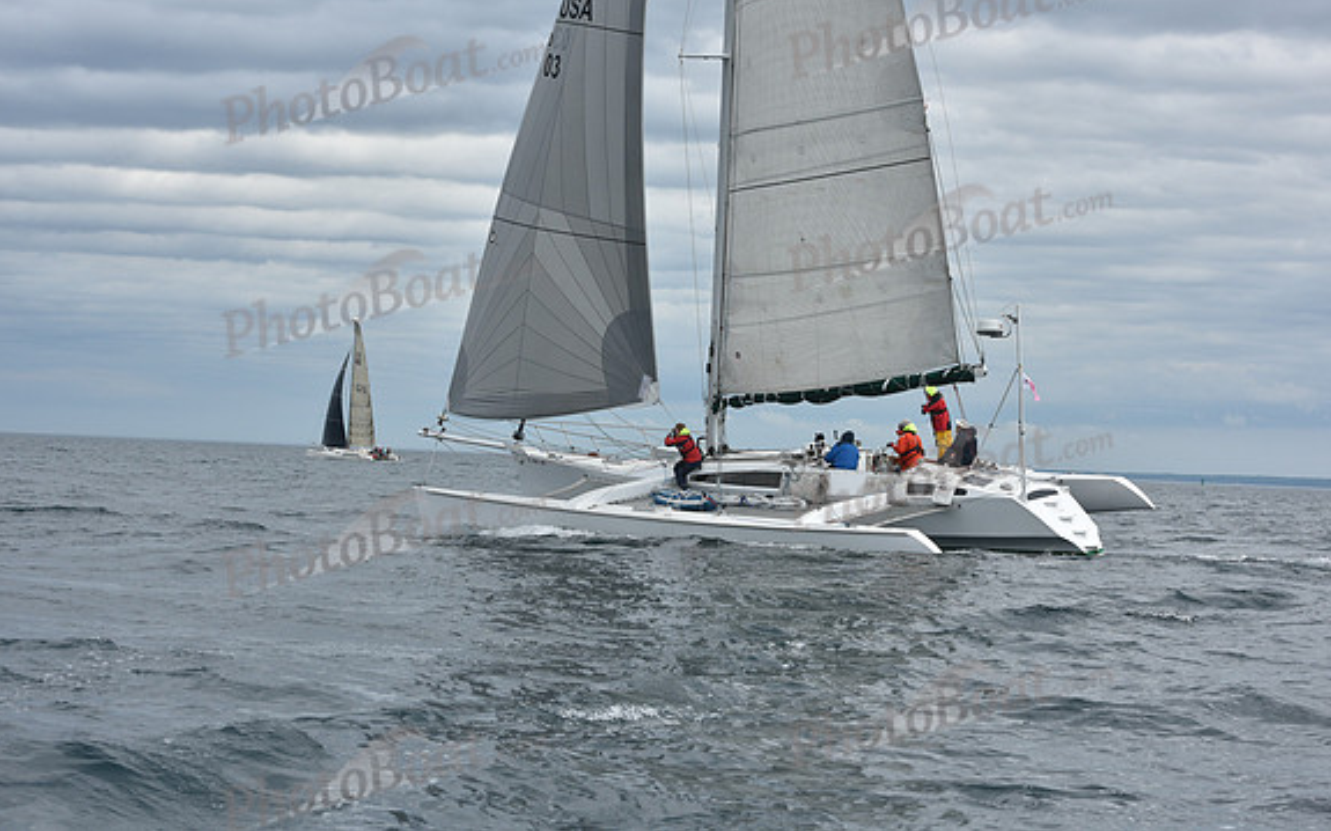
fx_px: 2611
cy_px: 385
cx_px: 669
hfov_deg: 28.6
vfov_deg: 18.1
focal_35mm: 72
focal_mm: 70
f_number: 10
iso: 250
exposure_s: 1/800
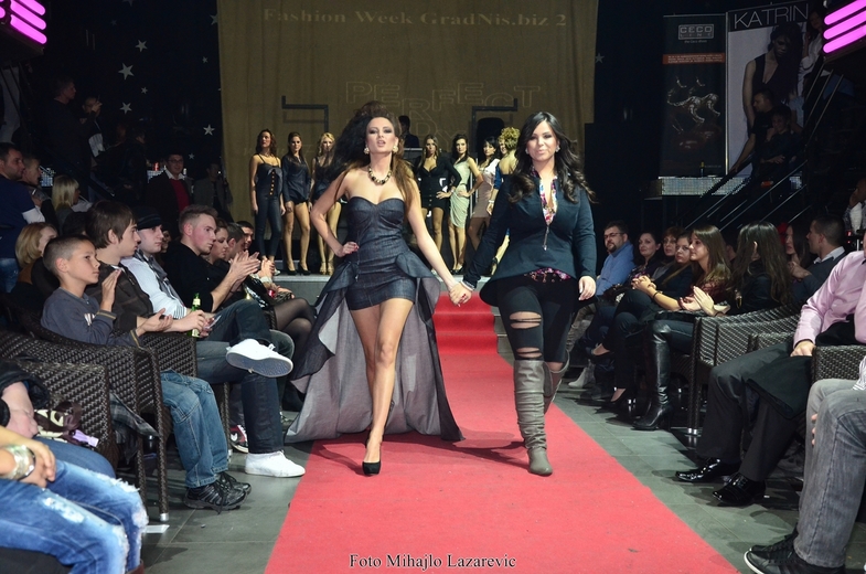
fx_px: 1008
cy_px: 287
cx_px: 433
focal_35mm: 42
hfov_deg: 46.5
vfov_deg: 31.8
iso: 1250
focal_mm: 28
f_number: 5.6
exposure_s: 1/125
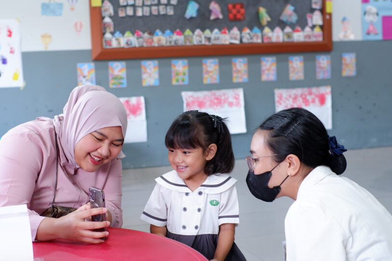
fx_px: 621
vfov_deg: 23.8
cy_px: 146
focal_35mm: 57
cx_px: 169
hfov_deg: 35.0
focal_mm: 30
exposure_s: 1/100
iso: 1000
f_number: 2.5
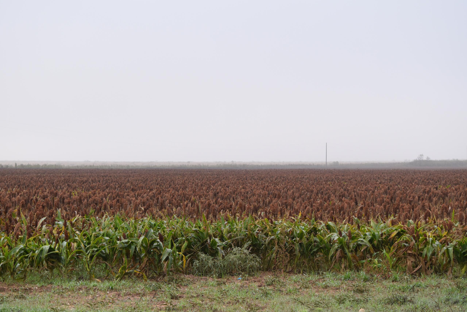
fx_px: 1070
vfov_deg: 16.6
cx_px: 234
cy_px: 156
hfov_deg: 24.6
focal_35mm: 82
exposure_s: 1/200
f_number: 7.1
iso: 400
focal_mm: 55
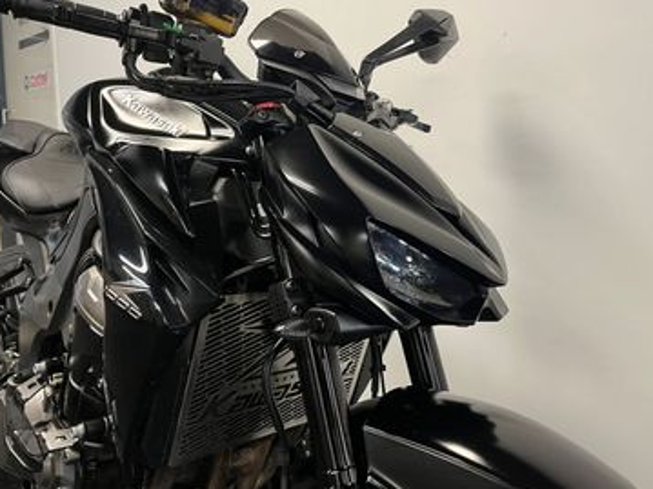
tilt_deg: -7.2
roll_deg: +0.4
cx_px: 337
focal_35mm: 29
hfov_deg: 61.7
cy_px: 229
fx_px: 547
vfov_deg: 48.2
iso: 125
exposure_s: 1/50
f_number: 1.6
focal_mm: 5.1
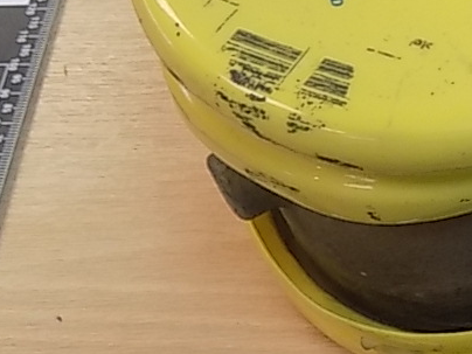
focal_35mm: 91
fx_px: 1241
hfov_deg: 19.6
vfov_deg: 16.2
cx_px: 641
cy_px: 123
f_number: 3.1
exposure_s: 1/30
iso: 160
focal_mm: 4
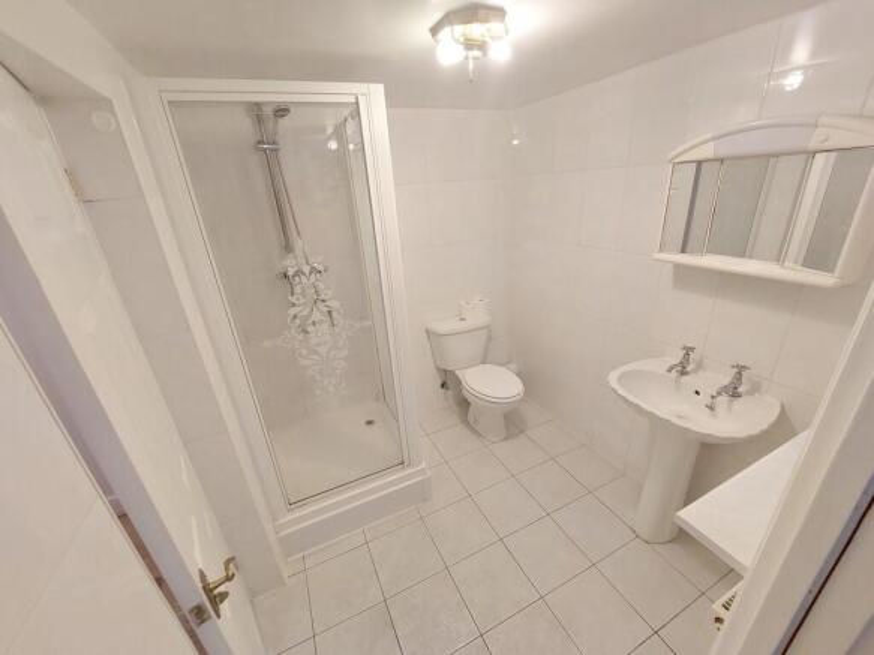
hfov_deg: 106.2
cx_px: 437
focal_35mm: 13
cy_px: 328
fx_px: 328
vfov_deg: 89.9
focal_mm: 1.74
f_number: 2.2
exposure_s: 1/50
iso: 160
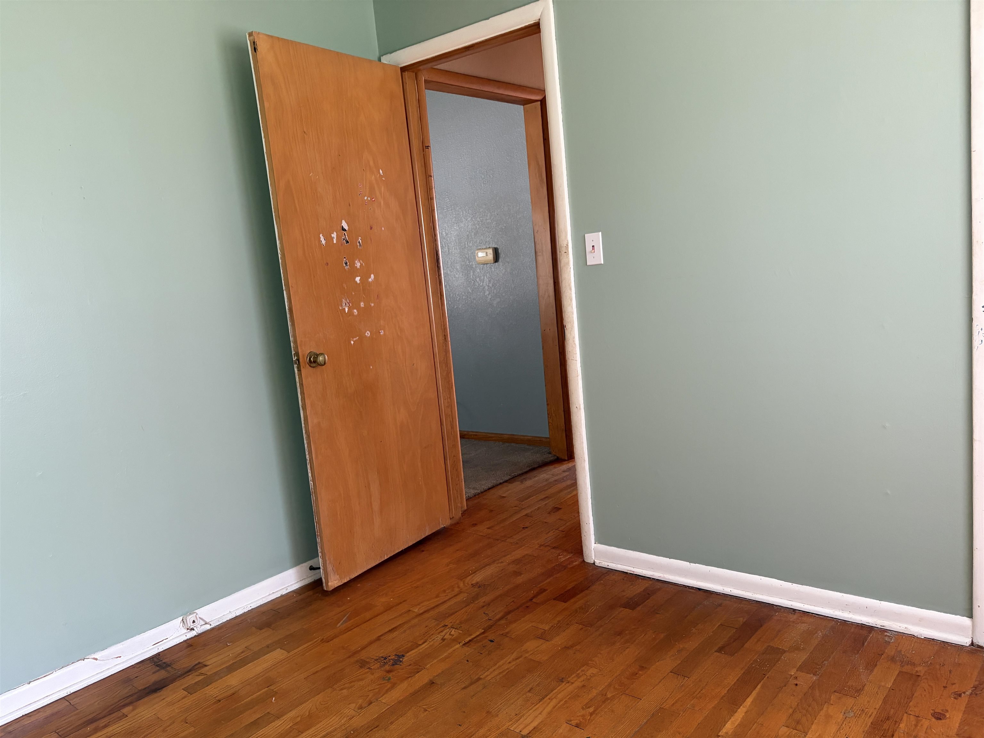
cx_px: 492
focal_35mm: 26
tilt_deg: -7.6
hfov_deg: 67.3
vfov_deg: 53.1
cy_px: 369
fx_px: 739
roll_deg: +5.9
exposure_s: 1/60
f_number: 1.6
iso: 250
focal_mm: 5.96
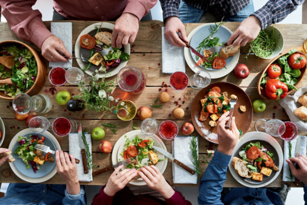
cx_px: 154
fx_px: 298
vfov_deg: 37.9
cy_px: 102
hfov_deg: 54.4
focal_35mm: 35
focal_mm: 35
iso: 800
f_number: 5
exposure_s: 1/160
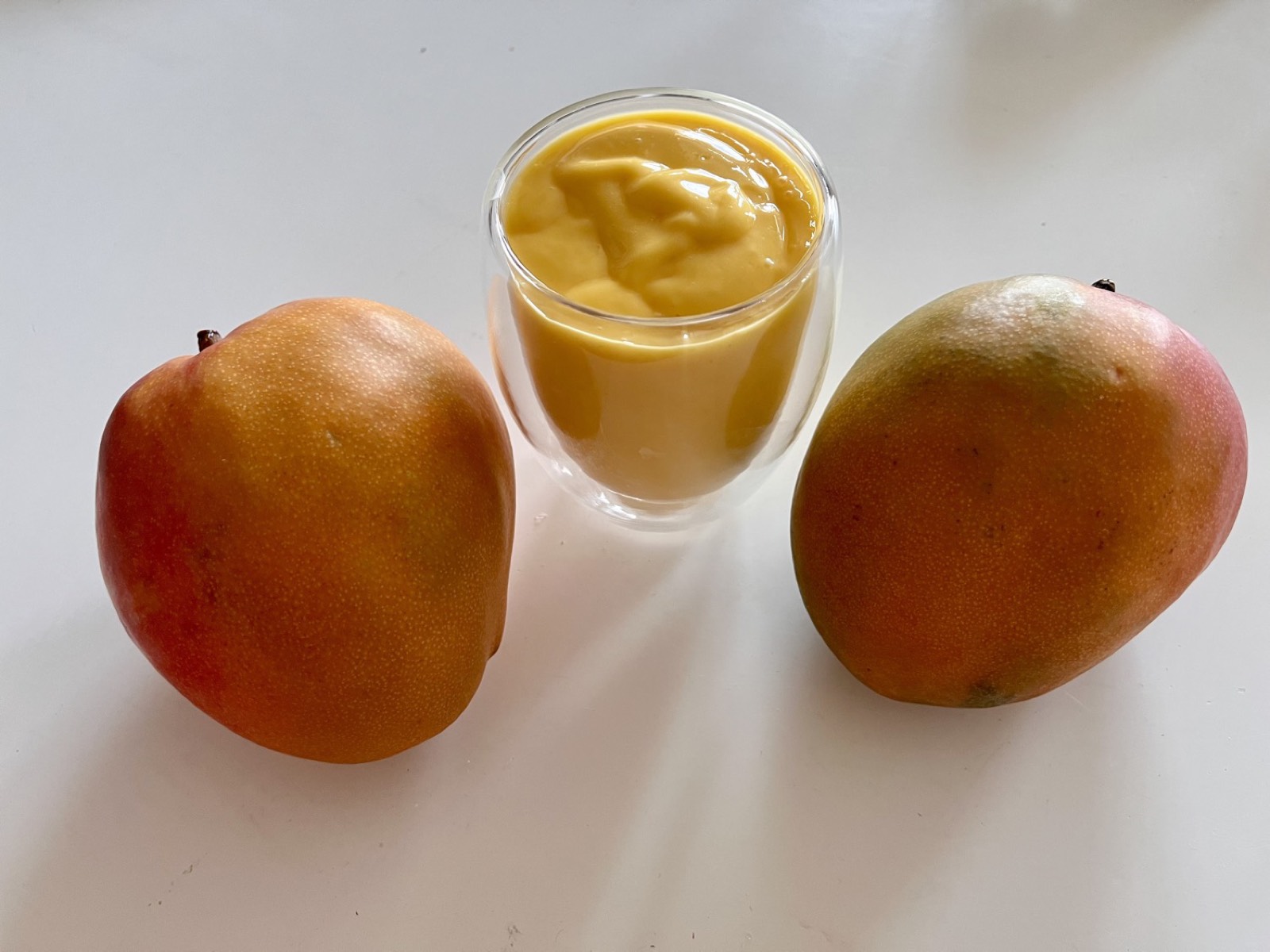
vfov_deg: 53.1
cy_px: 476
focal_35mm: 26
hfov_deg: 67.3
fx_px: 954
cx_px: 635
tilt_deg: -58.5
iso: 125
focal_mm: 5.1
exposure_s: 1/83
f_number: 1.6
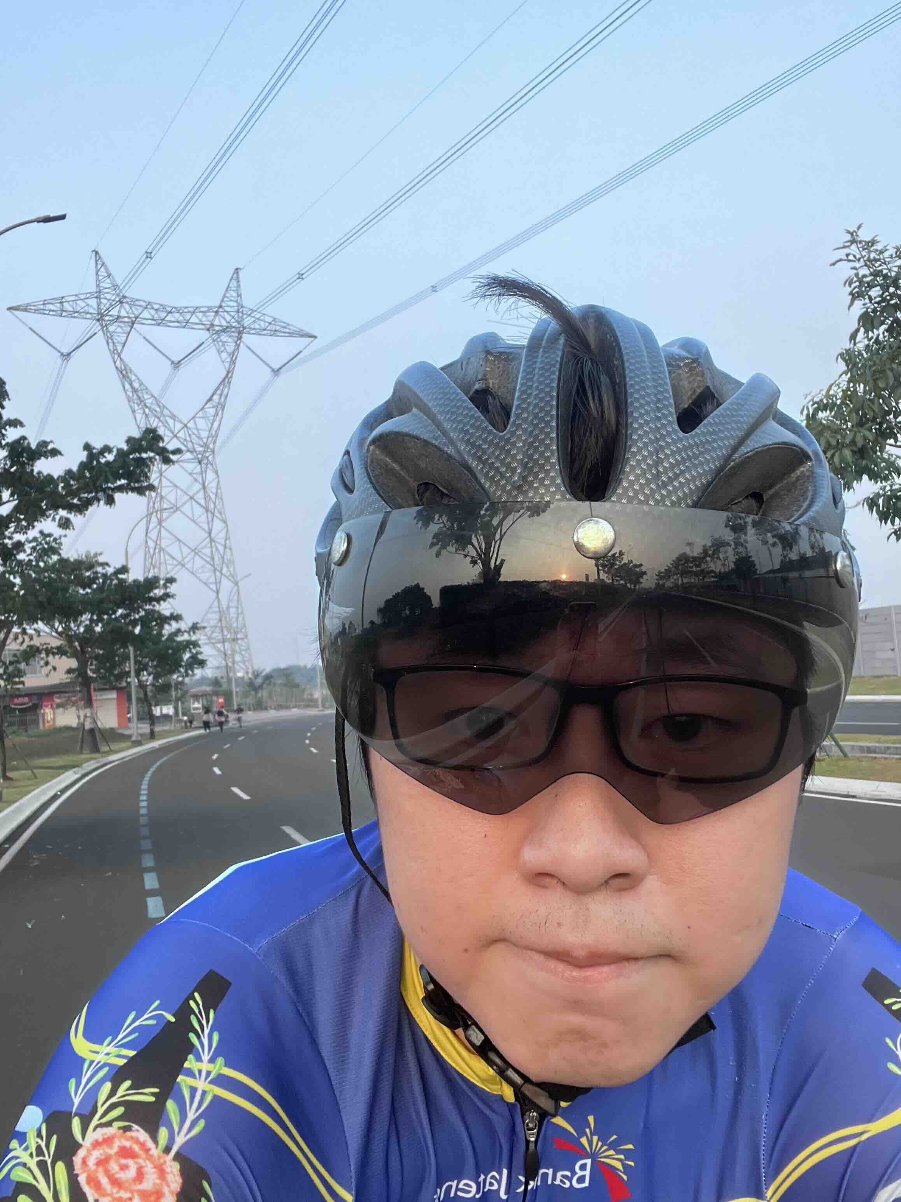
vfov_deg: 60.0
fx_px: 1041
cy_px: 601
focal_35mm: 30
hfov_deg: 46.8
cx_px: 450
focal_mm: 2.71
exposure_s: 1/121
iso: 80
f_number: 2.2
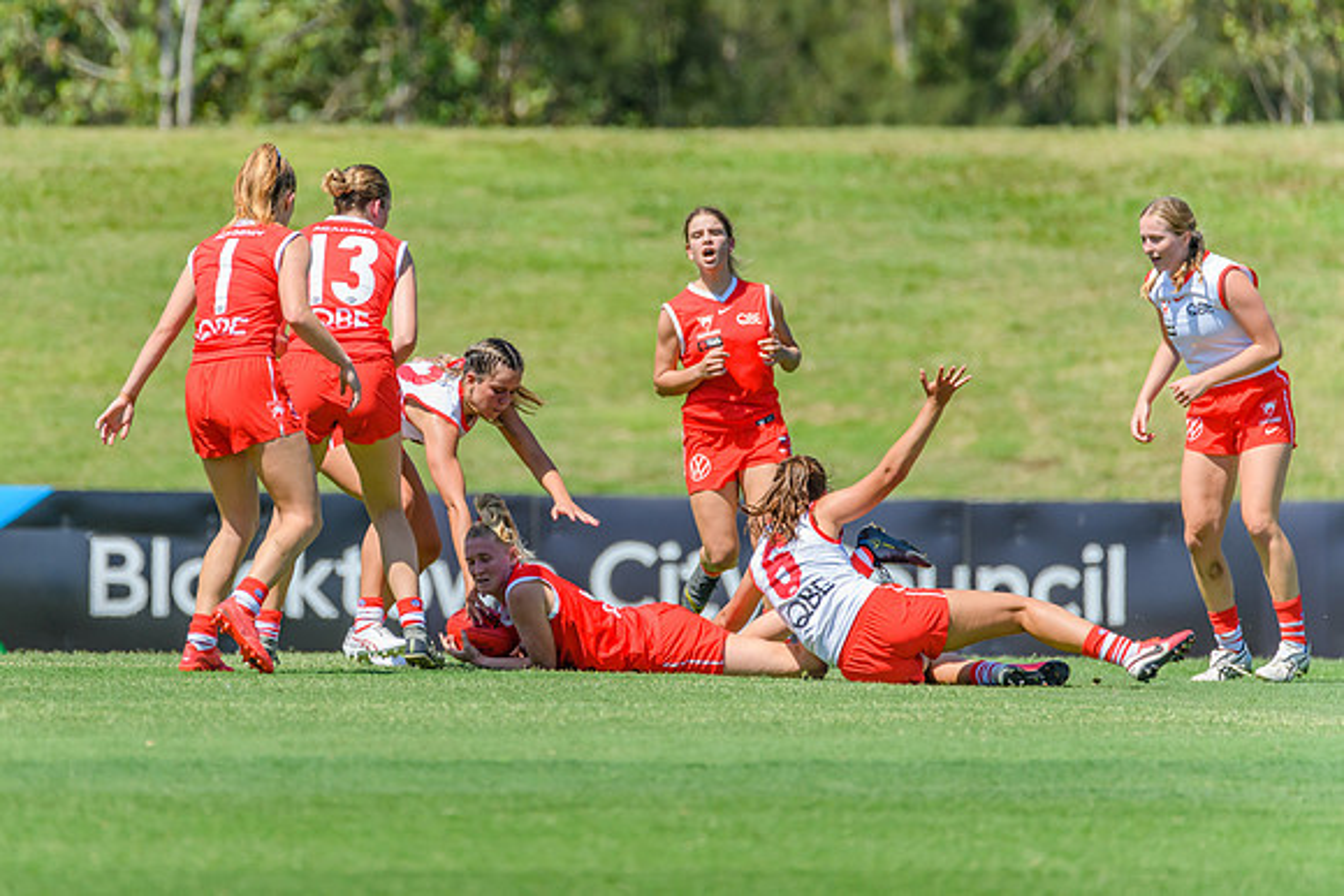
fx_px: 26783
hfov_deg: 2.9
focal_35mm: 717
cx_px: 548
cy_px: 435
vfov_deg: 1.9
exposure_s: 1/2000
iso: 800
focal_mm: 600
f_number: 7.1
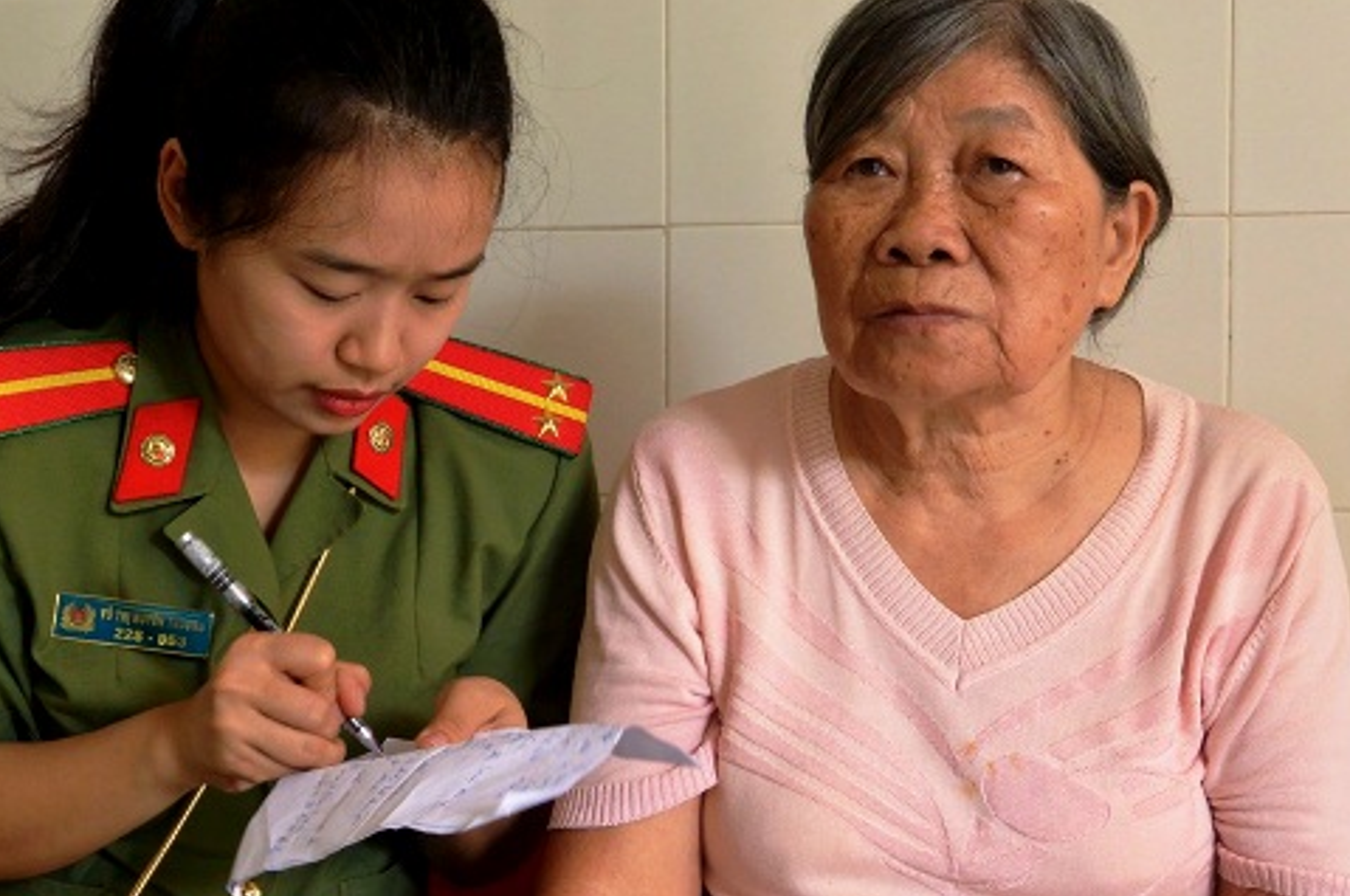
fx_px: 2060
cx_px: 631
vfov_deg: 24.5
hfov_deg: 36.3
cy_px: 431
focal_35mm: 55
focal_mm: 17.5
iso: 500
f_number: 4.5
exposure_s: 1/30
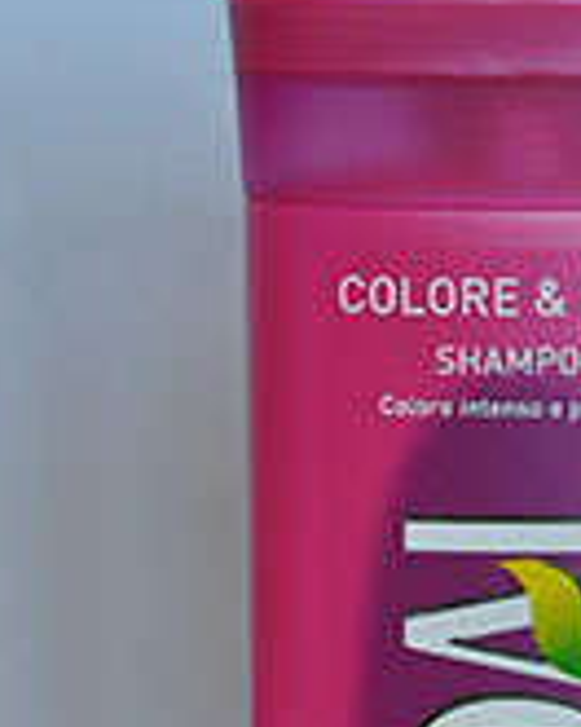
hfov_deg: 6.0
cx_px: 480
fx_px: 5503
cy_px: 859
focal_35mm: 256
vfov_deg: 7.5
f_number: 4
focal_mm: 60
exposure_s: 1/250
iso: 720
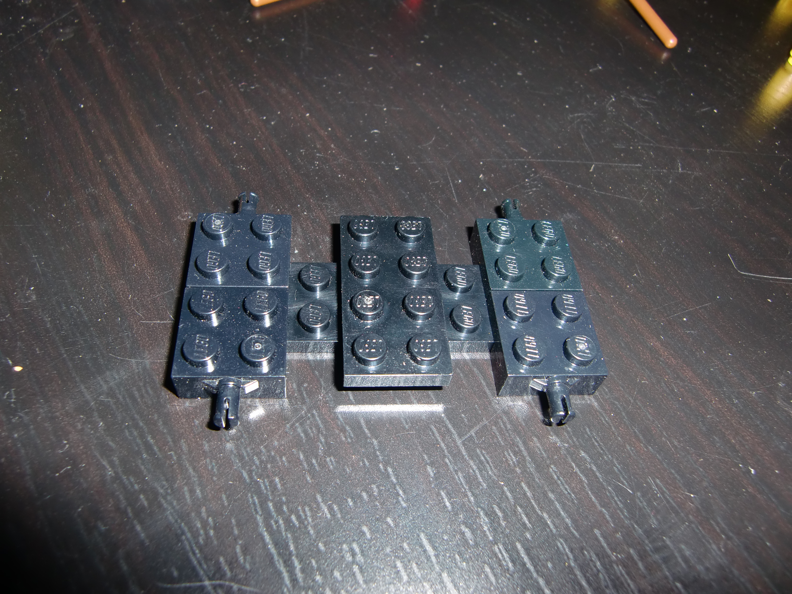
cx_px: 396
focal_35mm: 28
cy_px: 297
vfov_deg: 49.7
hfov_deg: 63.4
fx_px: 641
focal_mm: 4.9
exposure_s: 1/30
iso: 64
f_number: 7
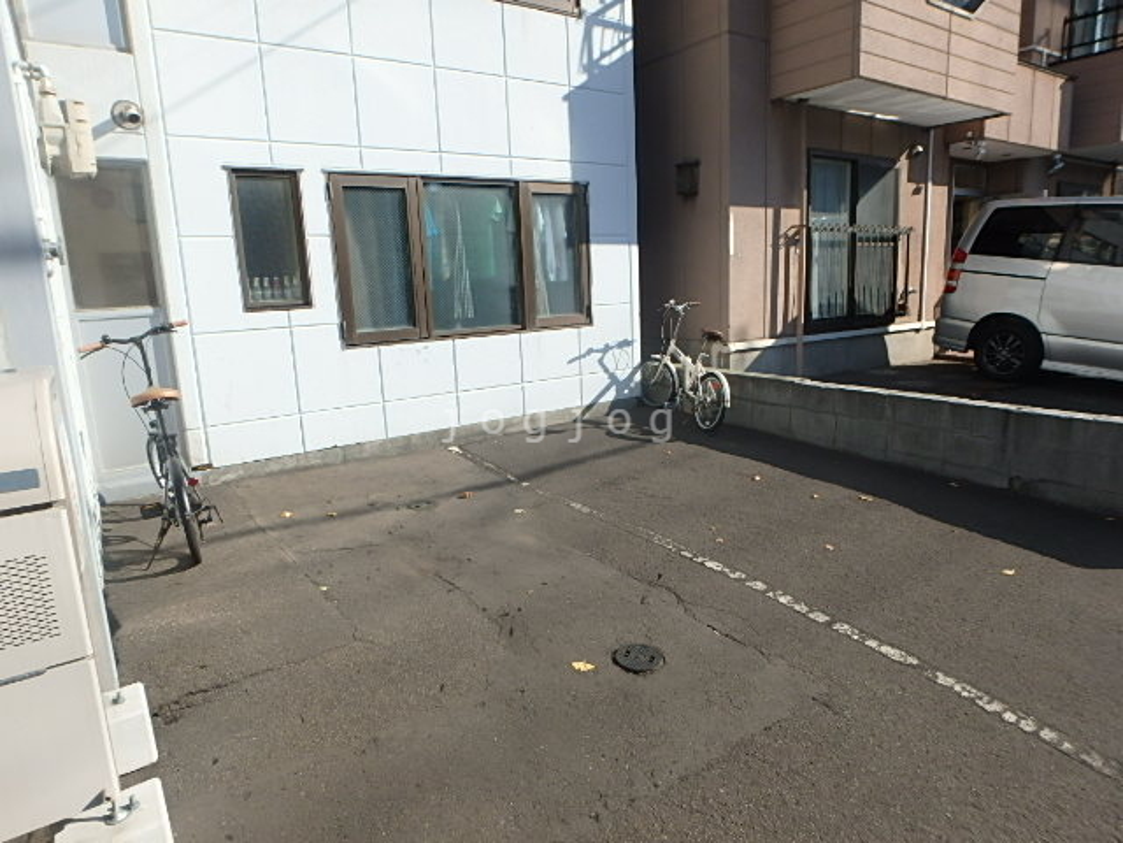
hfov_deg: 79.0
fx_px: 681
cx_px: 562
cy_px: 422
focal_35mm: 21
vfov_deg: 63.4
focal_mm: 3.7
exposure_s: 1/1000
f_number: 3.5
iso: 125
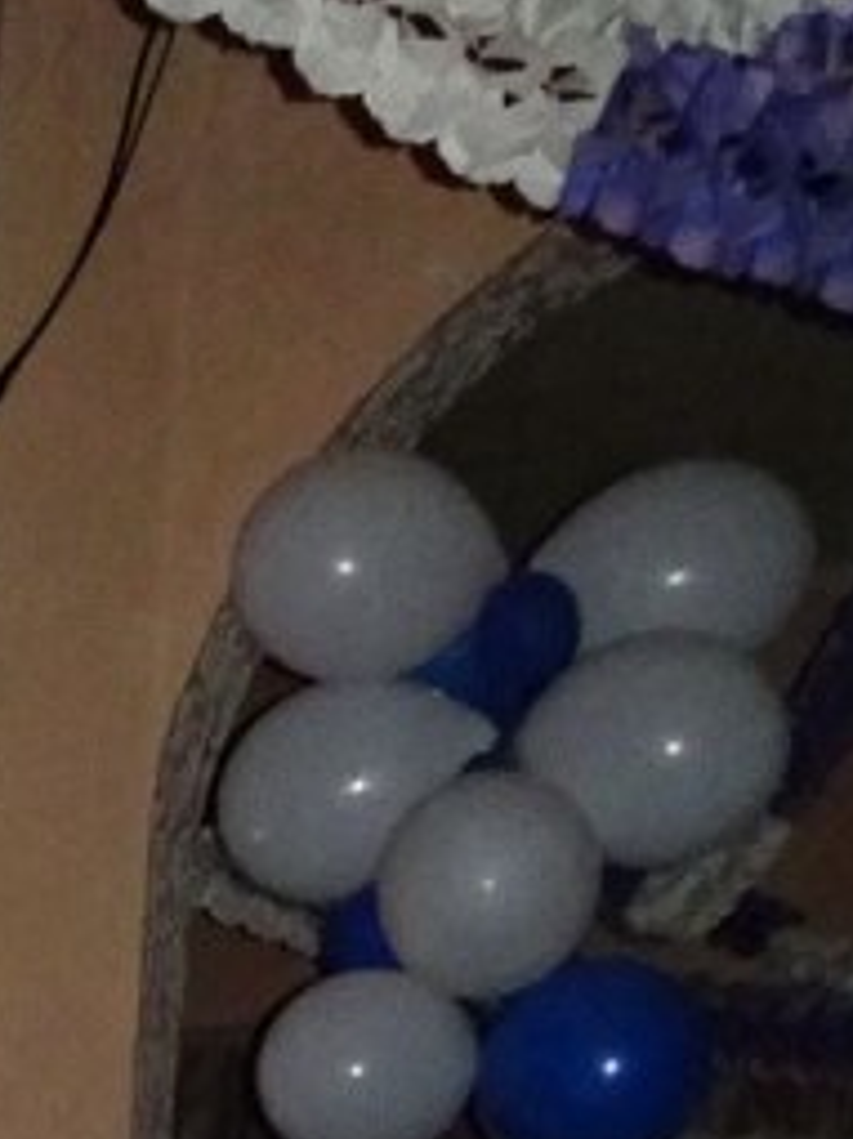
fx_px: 3716
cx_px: -951
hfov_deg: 11.5
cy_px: 2274
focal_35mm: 113
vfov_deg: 14.5
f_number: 3.5
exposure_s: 1/250
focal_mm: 4.1
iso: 800
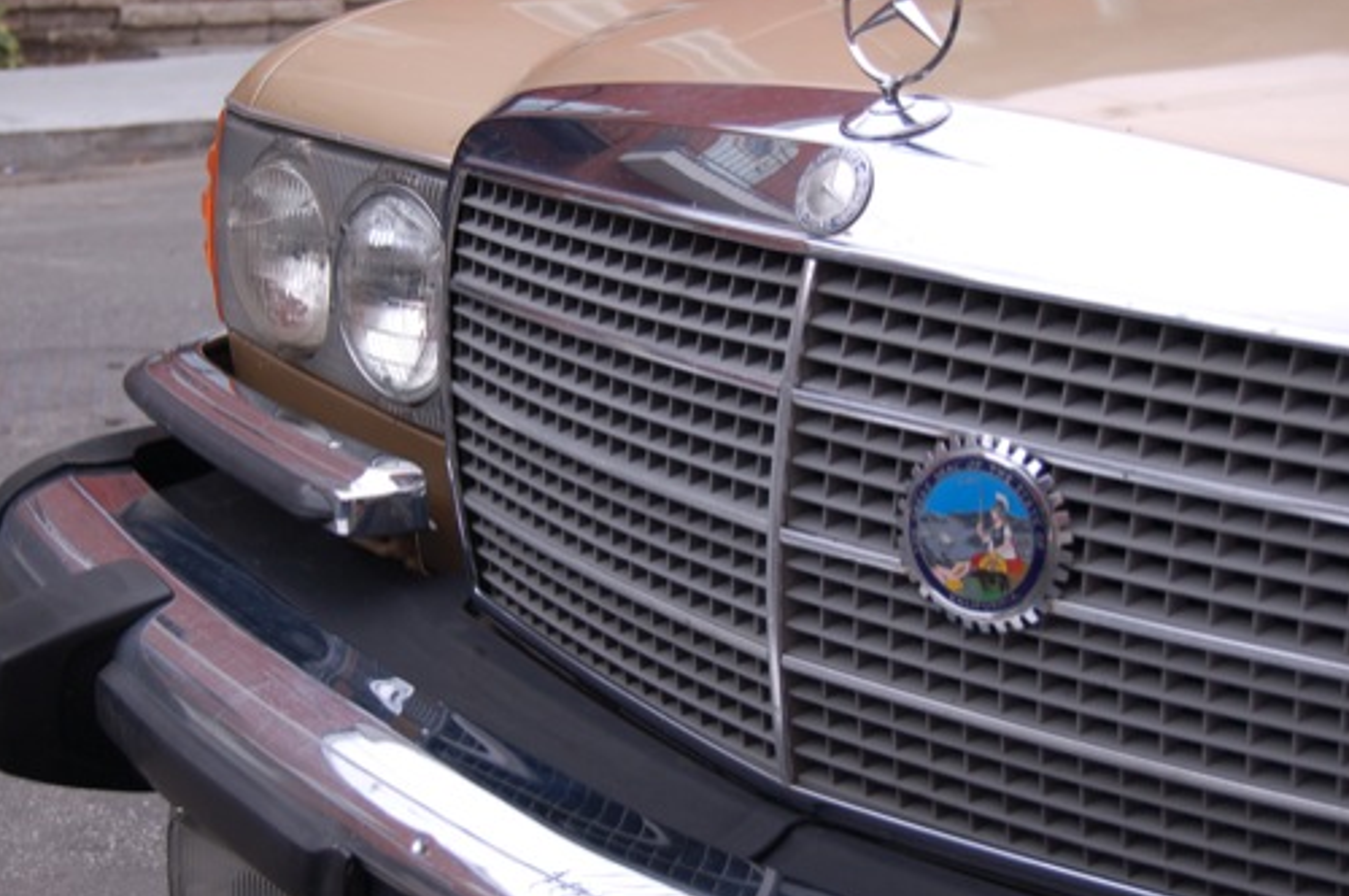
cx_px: 580
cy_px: 403
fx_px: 2732
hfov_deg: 27.7
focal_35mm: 73
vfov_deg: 18.6
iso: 200
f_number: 4.8
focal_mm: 38
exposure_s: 1/80
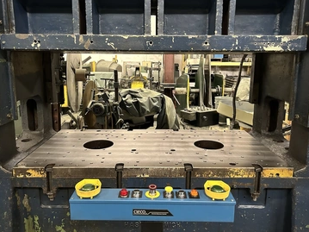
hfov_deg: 61.7
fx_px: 259
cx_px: 153
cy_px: 104
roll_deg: -0.1
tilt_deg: -10.7
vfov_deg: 48.1
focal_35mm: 29
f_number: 1.5
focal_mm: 5.7
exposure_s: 1/40
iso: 500
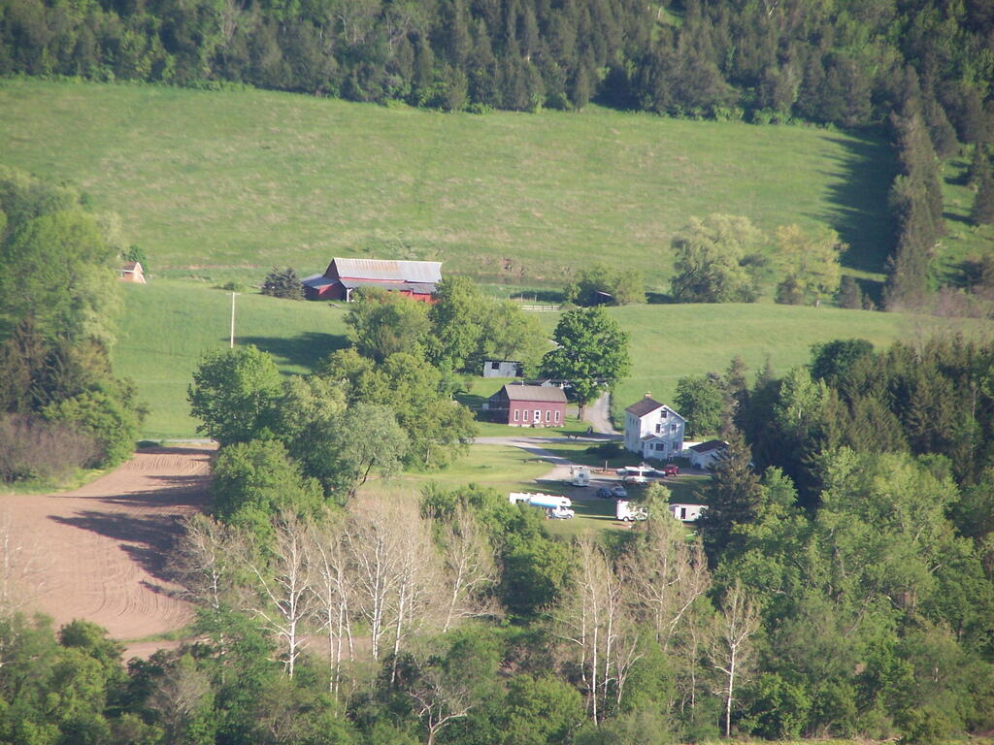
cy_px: 372
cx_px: 497
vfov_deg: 3.9
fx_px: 10912
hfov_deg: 5.2
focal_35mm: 380
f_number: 3.7
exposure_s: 1/320
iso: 140
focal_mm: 63
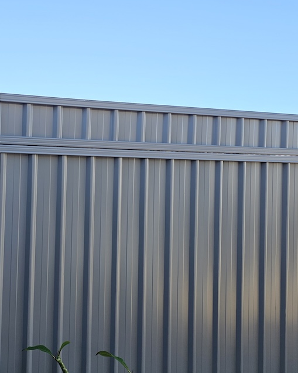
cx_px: 59
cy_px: 175
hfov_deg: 31.2
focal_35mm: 47
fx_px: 519
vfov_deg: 39.5
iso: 10
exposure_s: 1/270
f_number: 1.7
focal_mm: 6.3
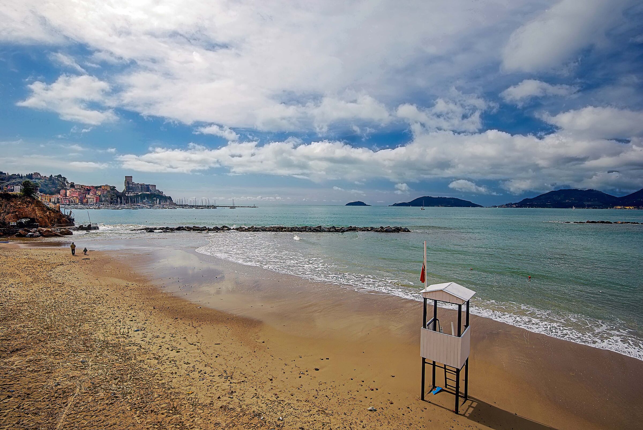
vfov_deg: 67.5
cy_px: 215
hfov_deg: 89.9
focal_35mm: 18
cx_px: 322
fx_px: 322
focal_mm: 12
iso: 100
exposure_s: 1/50
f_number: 13
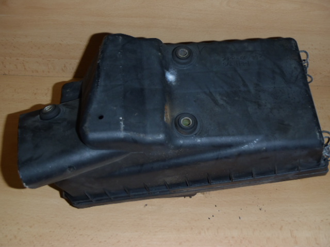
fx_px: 362
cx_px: 165
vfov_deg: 37.7
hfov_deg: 49.0
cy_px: 124
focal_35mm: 38
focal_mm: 6.83
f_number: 4.6
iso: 100
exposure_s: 1/40
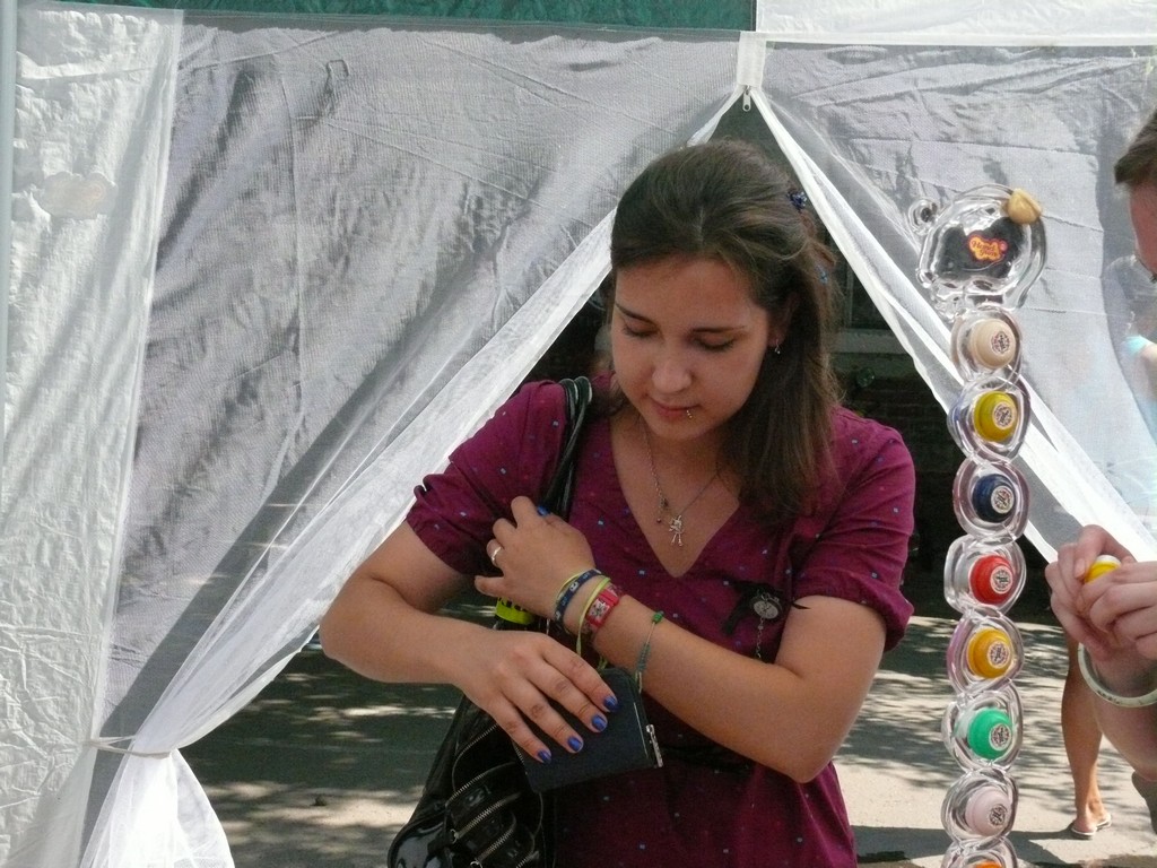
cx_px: 578
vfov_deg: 26.6
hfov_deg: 34.9
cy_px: 434
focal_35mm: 55
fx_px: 1838
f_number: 5
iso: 800
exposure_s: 1/1300
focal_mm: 11.6
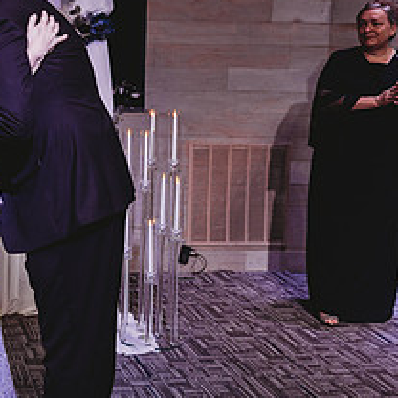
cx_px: -55
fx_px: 741
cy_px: 112
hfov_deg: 27.2
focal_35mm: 57
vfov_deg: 29.7
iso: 400
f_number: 2.2
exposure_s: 1/125
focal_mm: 24
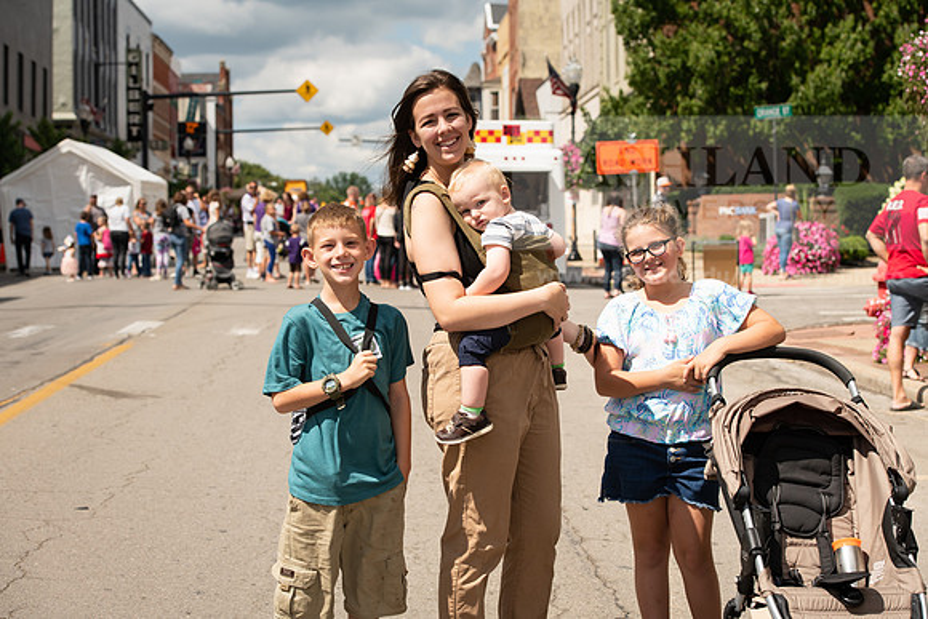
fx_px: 1805
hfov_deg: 28.8
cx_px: 464
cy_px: 310
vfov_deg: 19.5
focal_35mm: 70
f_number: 7.1
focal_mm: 70
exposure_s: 1/640
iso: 200
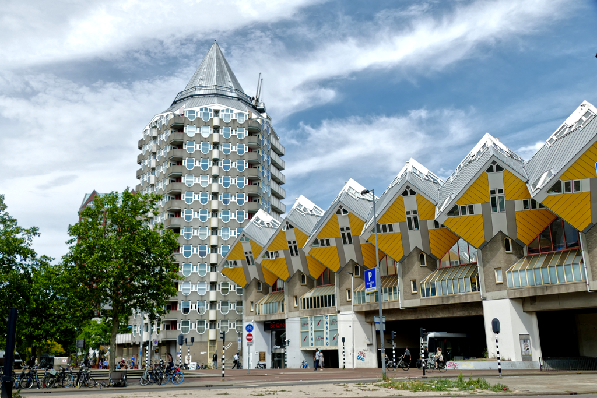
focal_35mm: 33
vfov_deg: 40.0
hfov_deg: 57.2
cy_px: 199
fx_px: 547
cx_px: 298
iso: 125
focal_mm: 11.9
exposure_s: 1/2000
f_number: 3.5
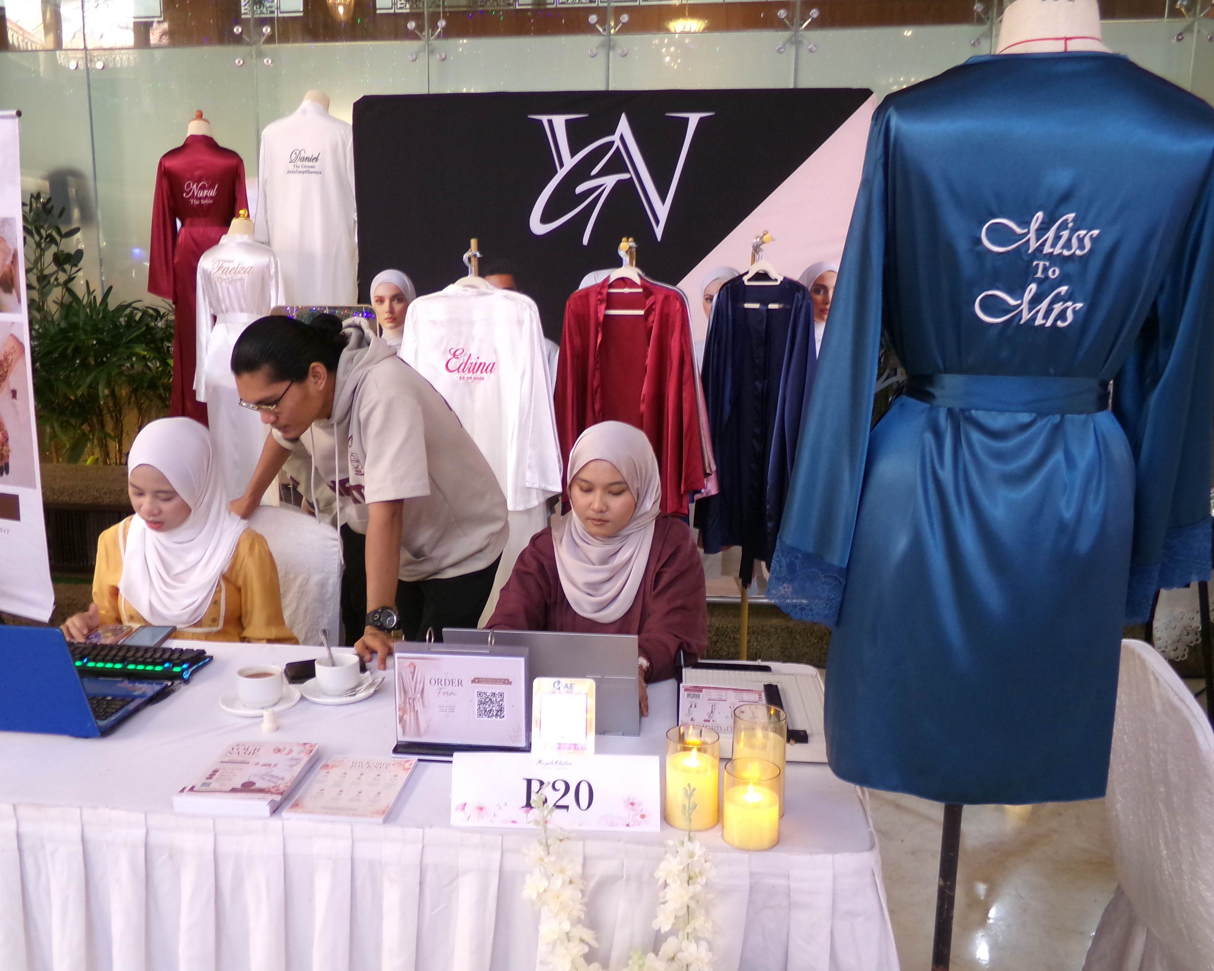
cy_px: 492
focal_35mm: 30
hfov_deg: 58.7
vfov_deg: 48.5
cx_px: 550
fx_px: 1078
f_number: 3.8
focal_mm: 5
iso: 278
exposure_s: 1/17
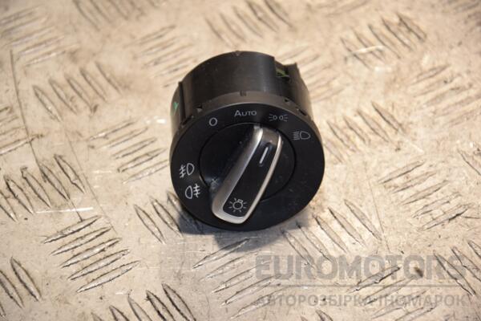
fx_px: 2104
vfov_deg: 8.7
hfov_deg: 13.0
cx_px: 240
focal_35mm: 158
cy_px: 160
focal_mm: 105
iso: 800
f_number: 5.6
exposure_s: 1/200
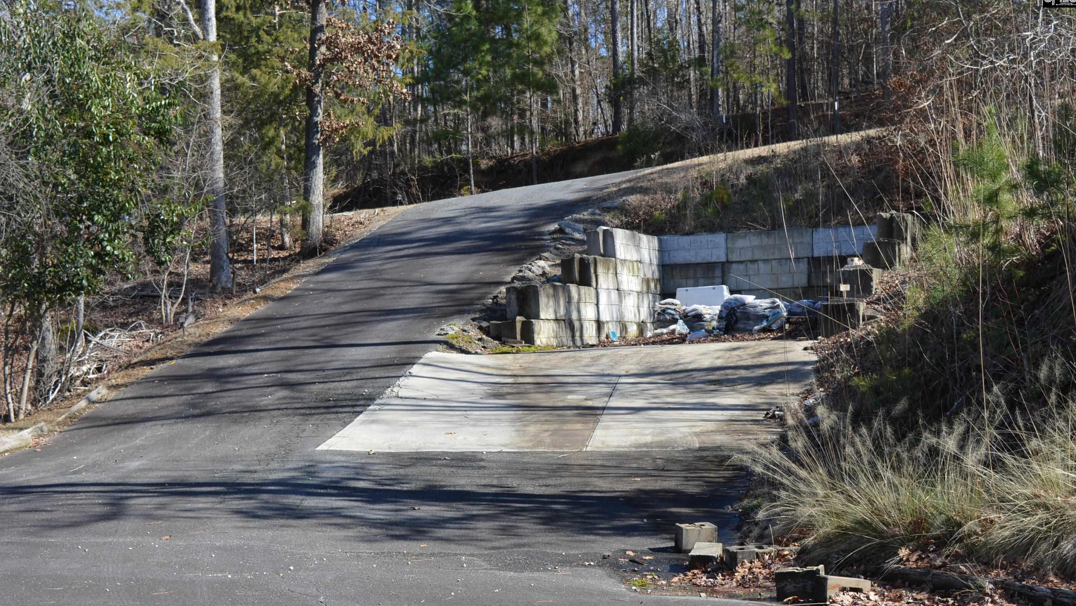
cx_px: 538
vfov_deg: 19.1
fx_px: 1798
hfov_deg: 33.3
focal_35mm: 63
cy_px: 348
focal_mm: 40
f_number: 7.1
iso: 100
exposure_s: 1/200
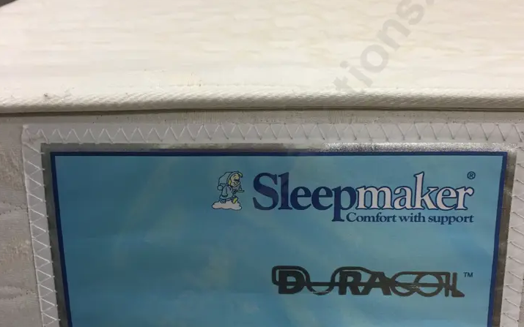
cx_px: 278
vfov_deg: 29.2
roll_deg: +1.4
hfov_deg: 45.2
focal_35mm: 44
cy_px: 187
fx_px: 628
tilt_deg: -26.7
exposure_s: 1/33
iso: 40
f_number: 2.2
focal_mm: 4.15
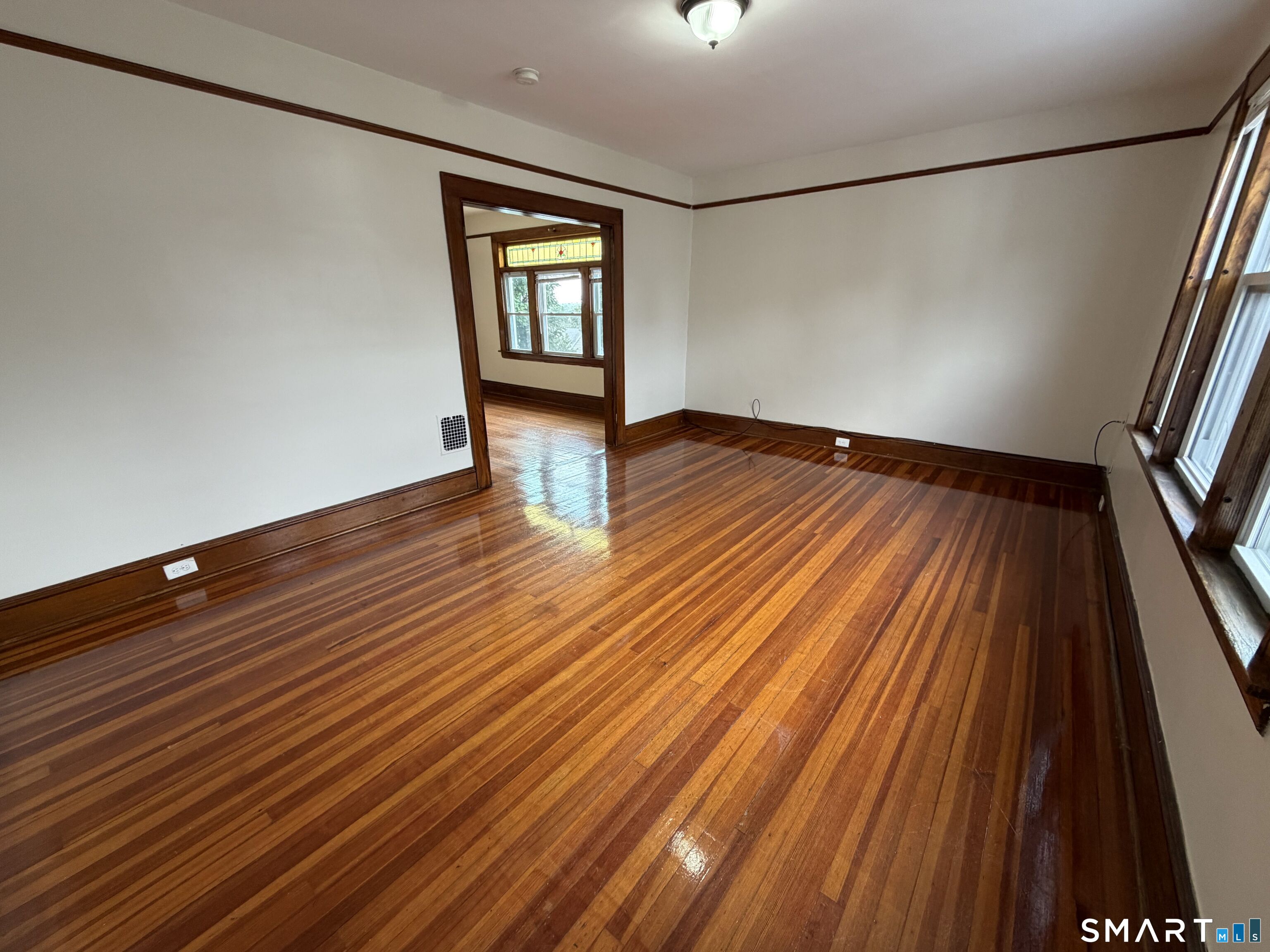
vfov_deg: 85.7
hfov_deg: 102.1
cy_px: 476
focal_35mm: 14
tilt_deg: -17.8
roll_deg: +0.7
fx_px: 514
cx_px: 635
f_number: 2.2
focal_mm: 2.22
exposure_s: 1/121
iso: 200
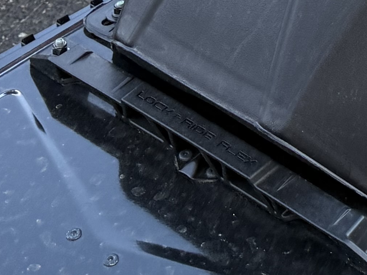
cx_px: 646
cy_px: -400
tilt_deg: -23.9
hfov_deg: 13.3
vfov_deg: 9.6
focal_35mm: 135
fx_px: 1432
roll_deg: -4.5
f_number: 1.78
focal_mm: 6.76
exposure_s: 1/214
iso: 100
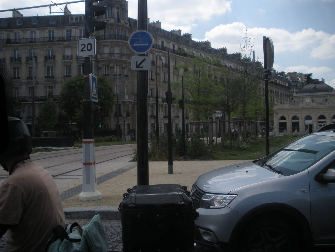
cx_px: 168
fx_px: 348
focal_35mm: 36
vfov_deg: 39.7
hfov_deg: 51.4
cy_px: 126
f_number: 3.5
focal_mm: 6.3
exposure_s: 1/133
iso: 64
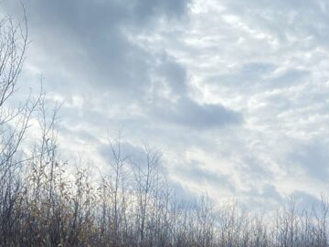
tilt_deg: -0.7
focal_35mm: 77
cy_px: 319
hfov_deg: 24.9
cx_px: 269
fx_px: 732
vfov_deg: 17.9
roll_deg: -0.3
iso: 32
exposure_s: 1/1653
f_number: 1.8
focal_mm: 4.25
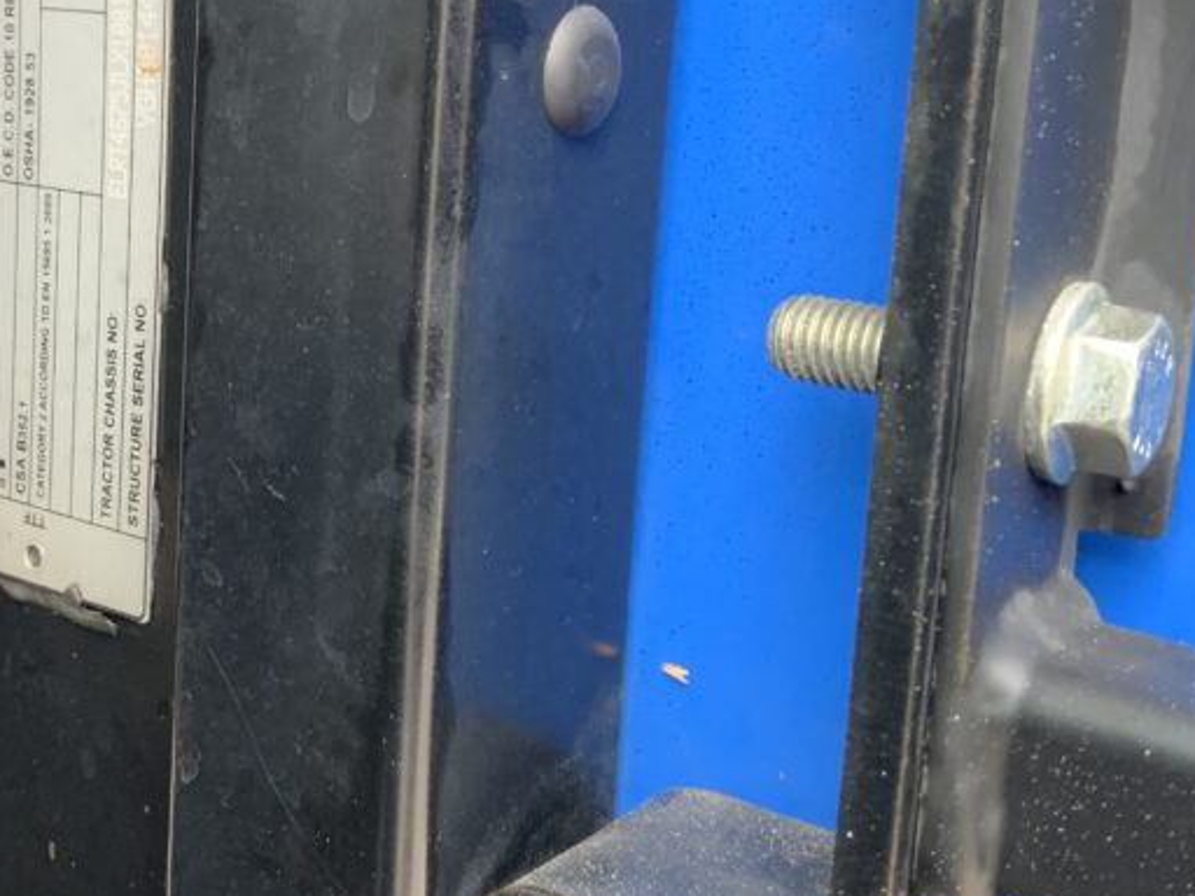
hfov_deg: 32.3
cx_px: 238
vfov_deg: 25.1
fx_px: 2002
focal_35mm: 58
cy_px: 289
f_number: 1.8
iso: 80
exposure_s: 1/60
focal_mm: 3
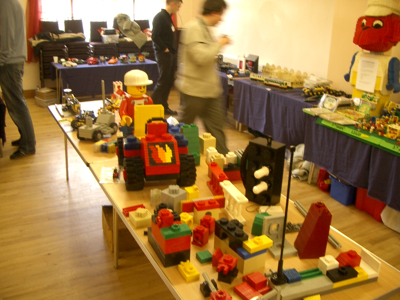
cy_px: 150
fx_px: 404
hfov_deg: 52.6
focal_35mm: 35
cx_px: 200
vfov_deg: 40.7
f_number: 2.6
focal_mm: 5.8
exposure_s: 1/15
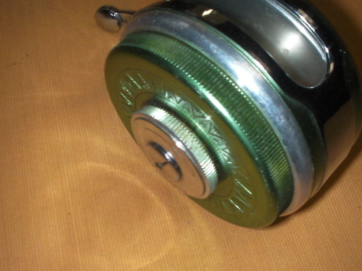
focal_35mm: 47
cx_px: 206
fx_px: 491
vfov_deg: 30.9
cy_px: 130
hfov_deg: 40.4
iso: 200
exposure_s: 1/30
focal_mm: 6.3
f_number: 5.6
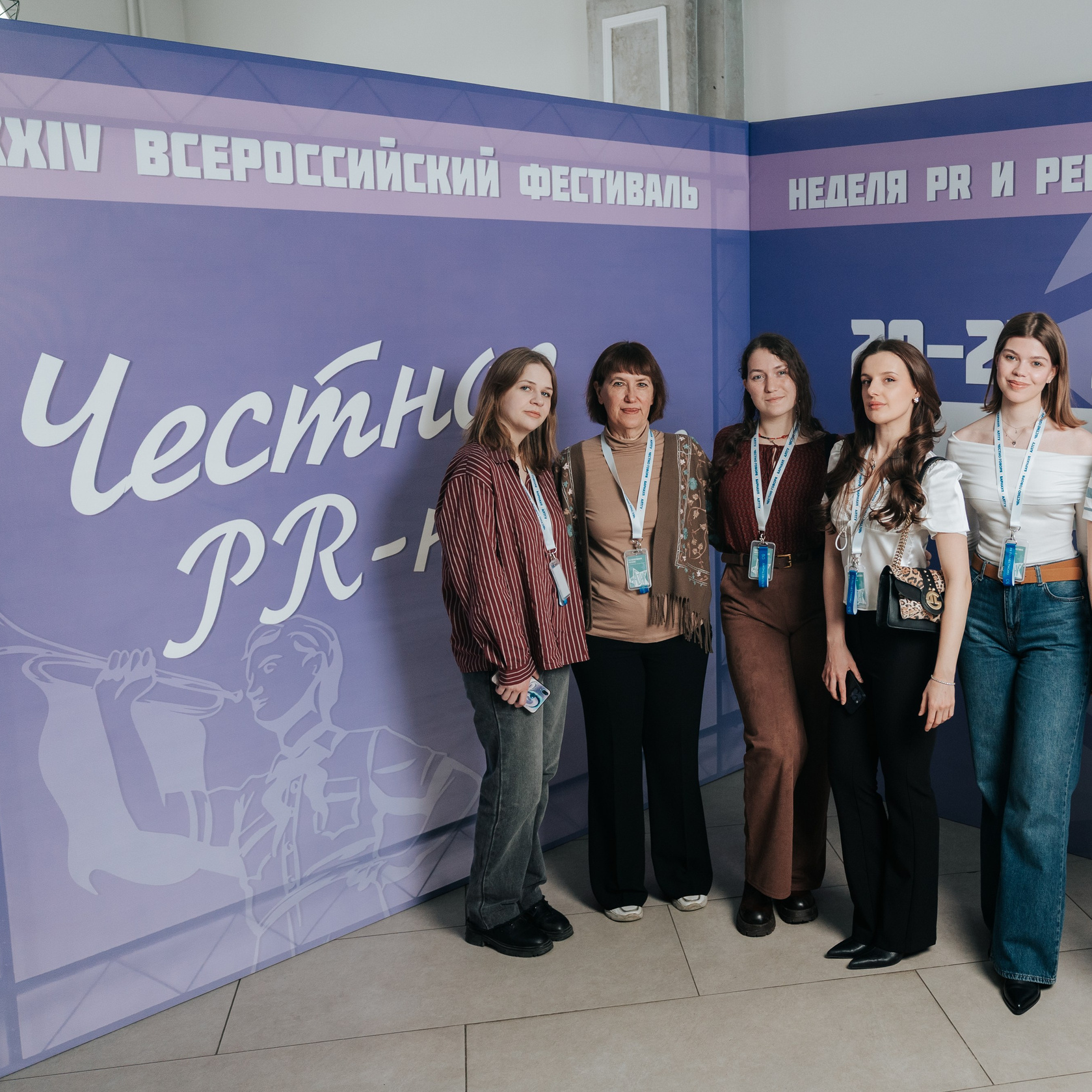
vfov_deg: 42.8
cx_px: 800
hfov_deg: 41.7
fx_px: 1392
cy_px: 507
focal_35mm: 39
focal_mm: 28
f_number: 2.8
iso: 800
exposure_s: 1/160
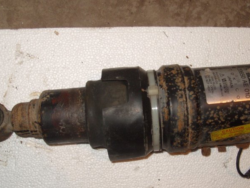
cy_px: 119
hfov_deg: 40.4
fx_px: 339
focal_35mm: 47
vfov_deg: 30.7
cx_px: 137
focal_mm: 7.8
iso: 100
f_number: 2.8
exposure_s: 1/45
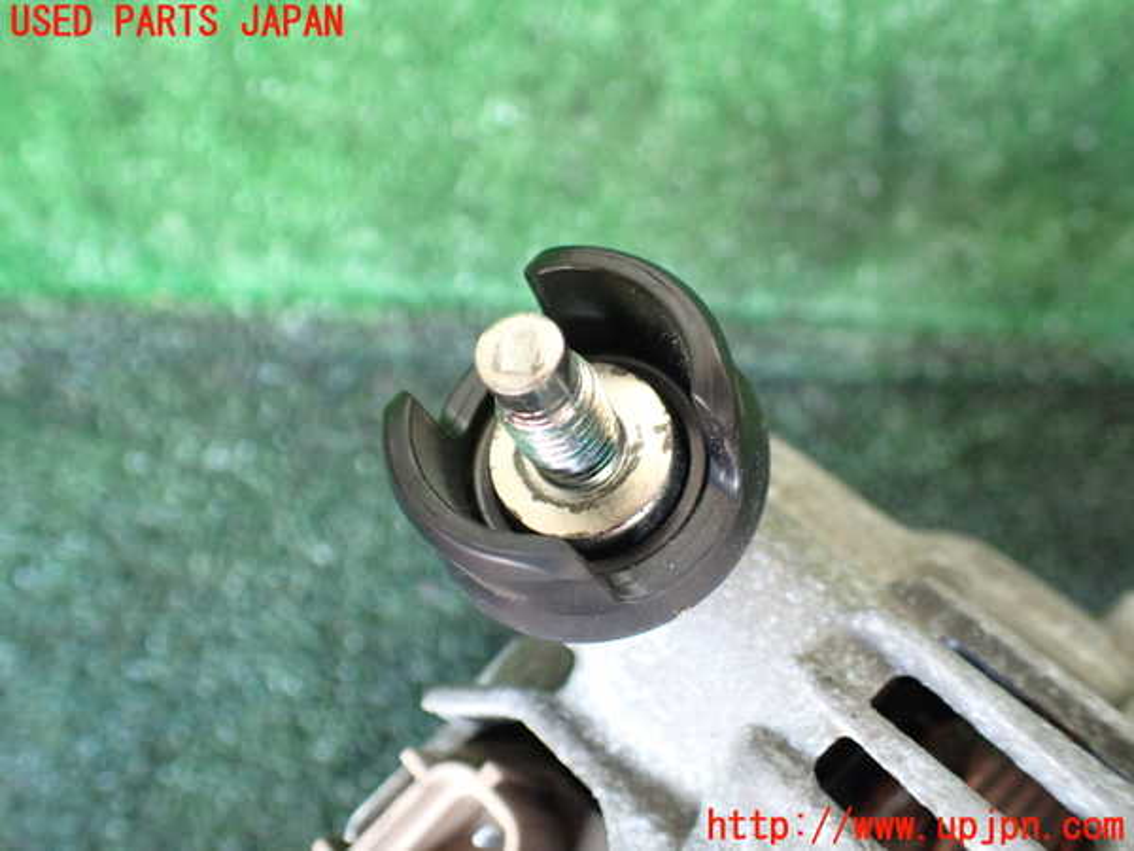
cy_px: 426
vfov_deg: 46.8
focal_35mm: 30
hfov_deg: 60.0
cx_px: 567
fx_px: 983
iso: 800
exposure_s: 1/80
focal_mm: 5.4
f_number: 2.3
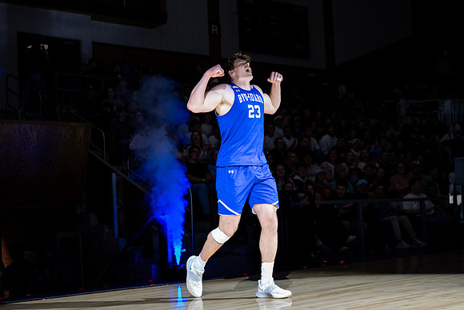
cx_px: 252
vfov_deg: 25.2
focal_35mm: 54
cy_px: 165
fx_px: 694
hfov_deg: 37.0
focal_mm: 48
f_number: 2.8
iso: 4000
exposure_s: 1/1000
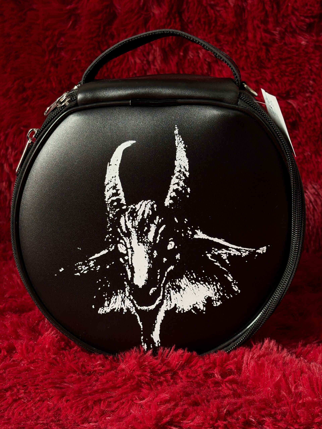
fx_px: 645
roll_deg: -3.3
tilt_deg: -12.3
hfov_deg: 28.0
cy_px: 214
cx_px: 161
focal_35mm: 52
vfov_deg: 36.8
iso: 50
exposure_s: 1/85
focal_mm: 5.96
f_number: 1.6
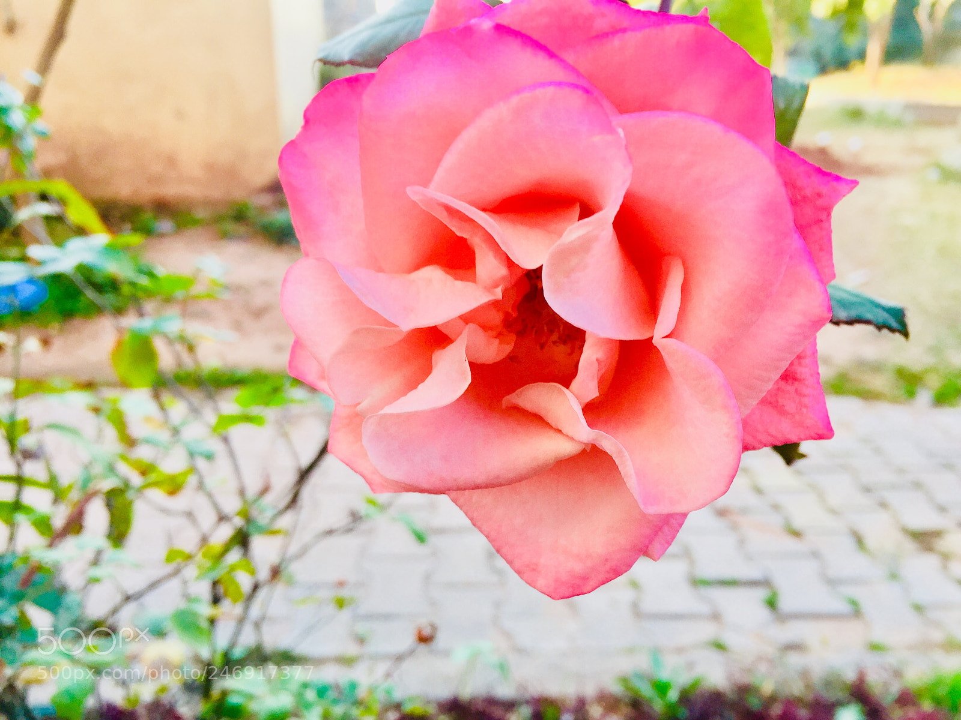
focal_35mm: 29
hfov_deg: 61.7
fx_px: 805
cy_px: 360
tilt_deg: -20.5
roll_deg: -1.2
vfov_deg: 48.2
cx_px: 480
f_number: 2.2
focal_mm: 4.15
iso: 40
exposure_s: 1/100
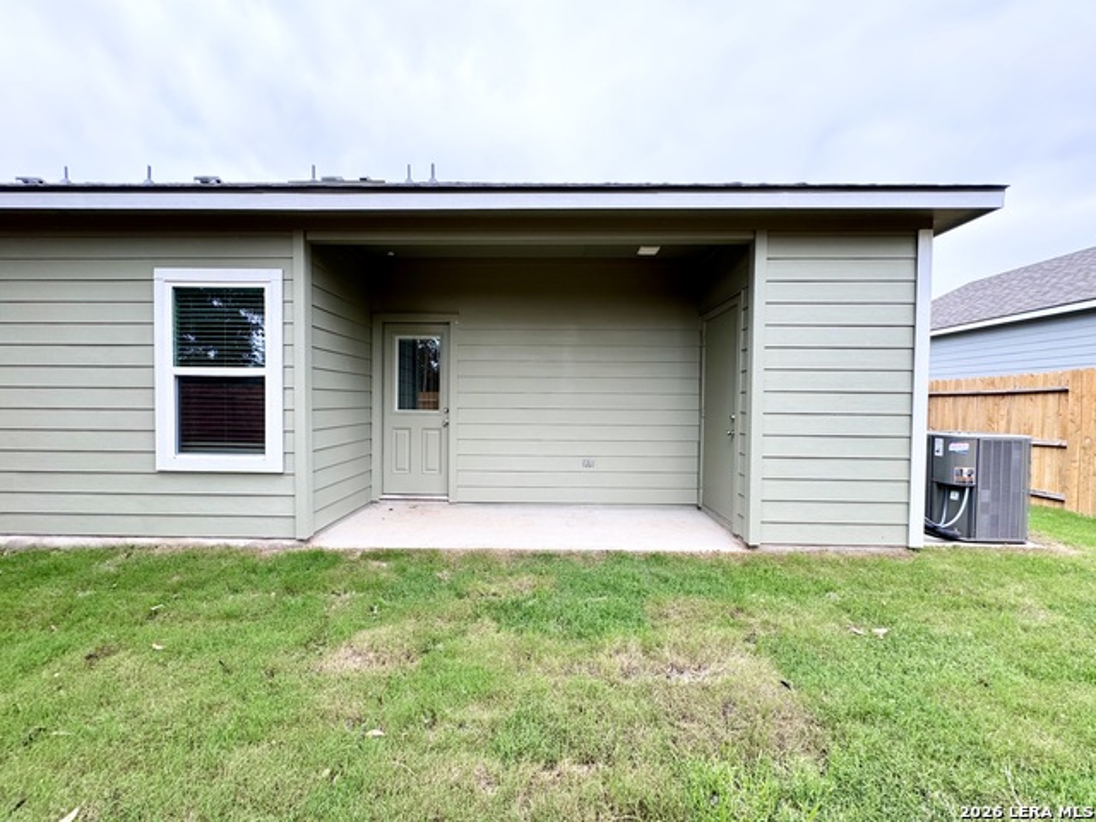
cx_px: 548
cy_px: 411
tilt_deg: -1.9
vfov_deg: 85.7
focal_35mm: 14
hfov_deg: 102.1
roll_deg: -1.1
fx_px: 443
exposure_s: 1/149
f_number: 2.2
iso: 40
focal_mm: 2.22
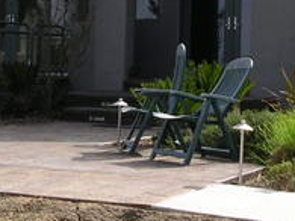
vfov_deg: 12.0
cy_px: -49
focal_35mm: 120
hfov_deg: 16.4
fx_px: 1022
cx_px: 134
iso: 100
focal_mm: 7.8
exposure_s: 1/250
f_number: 5.6
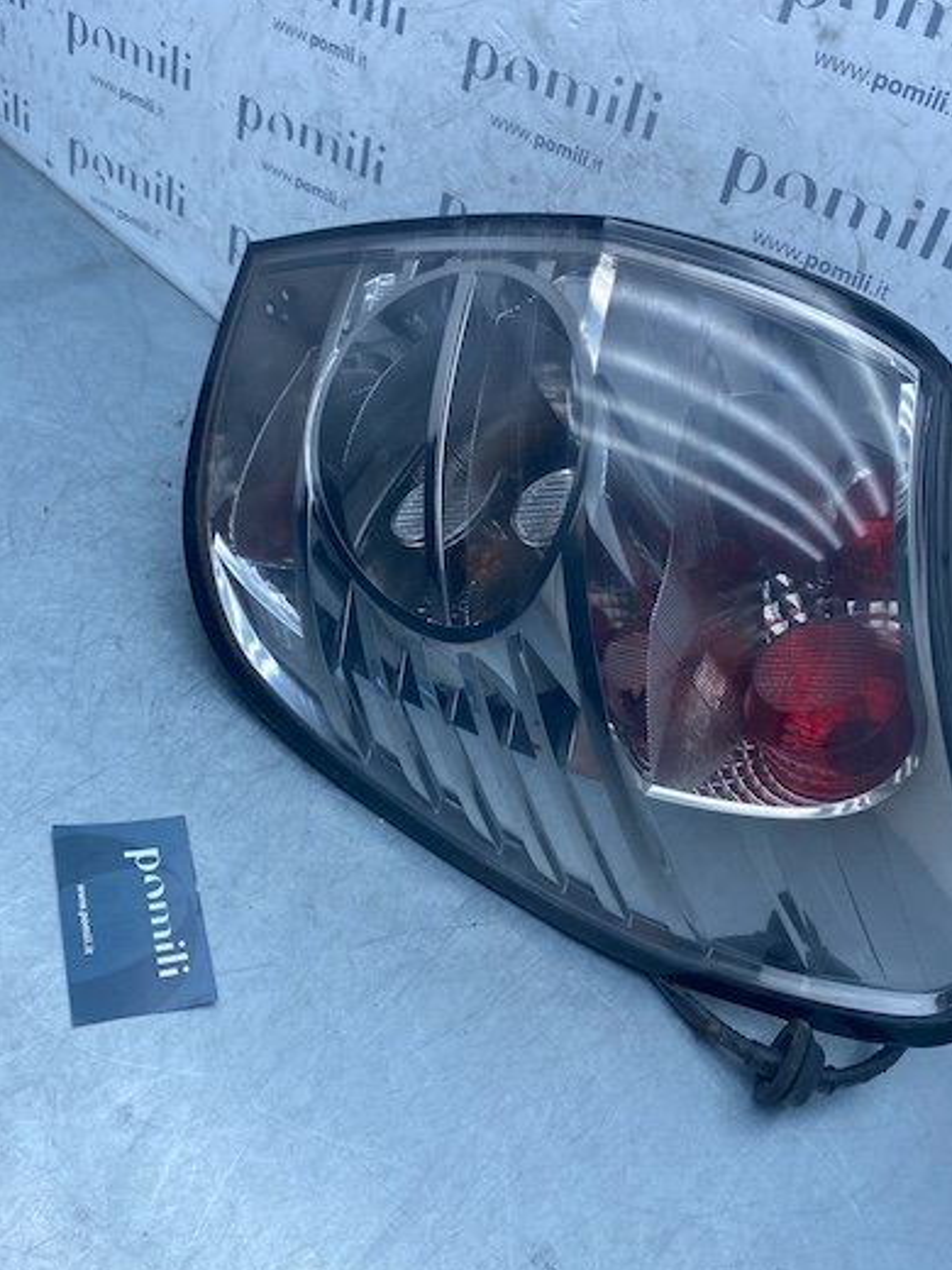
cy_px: 618
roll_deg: -26.6
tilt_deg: -43.9
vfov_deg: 56.8
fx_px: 1173
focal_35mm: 32
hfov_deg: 44.2
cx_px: 464
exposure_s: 1/827
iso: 32
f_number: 1.8
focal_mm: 4.25
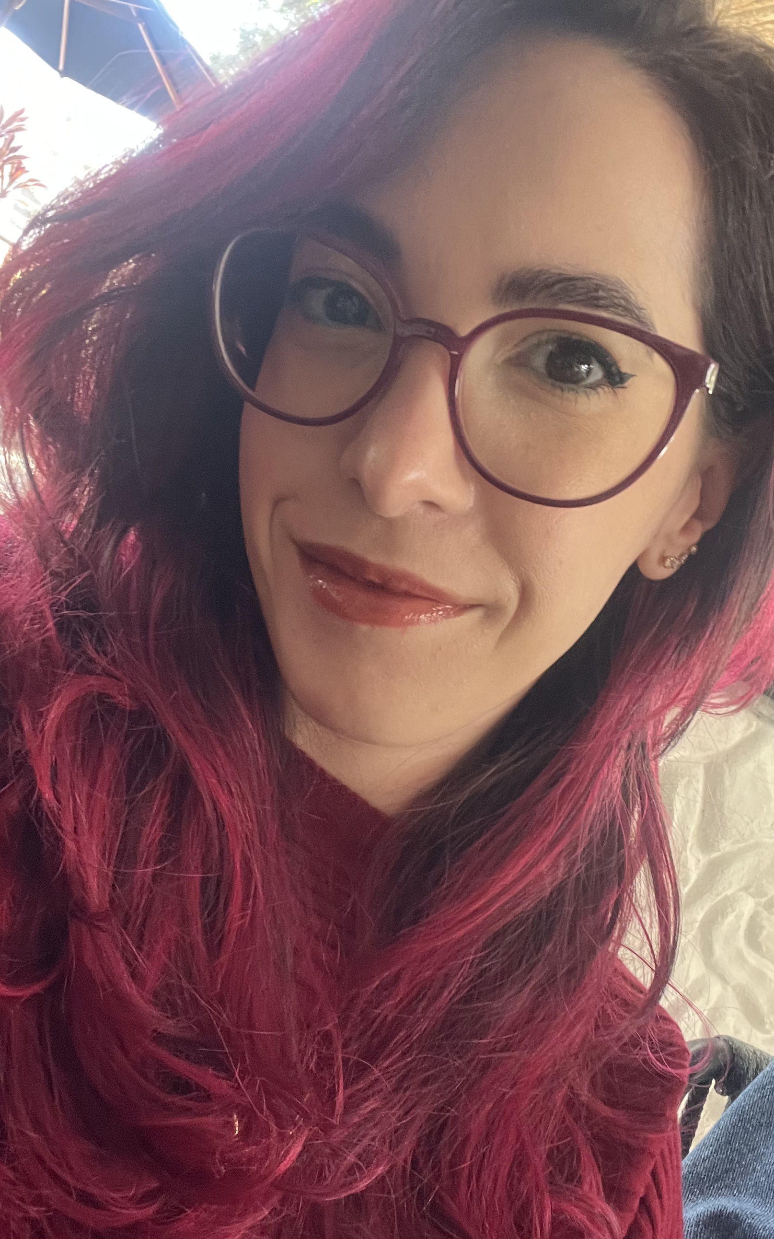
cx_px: 403
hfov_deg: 33.6
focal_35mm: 38
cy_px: 675
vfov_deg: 51.5
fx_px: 1283
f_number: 2.2
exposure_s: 1/60
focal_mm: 2.71
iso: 320
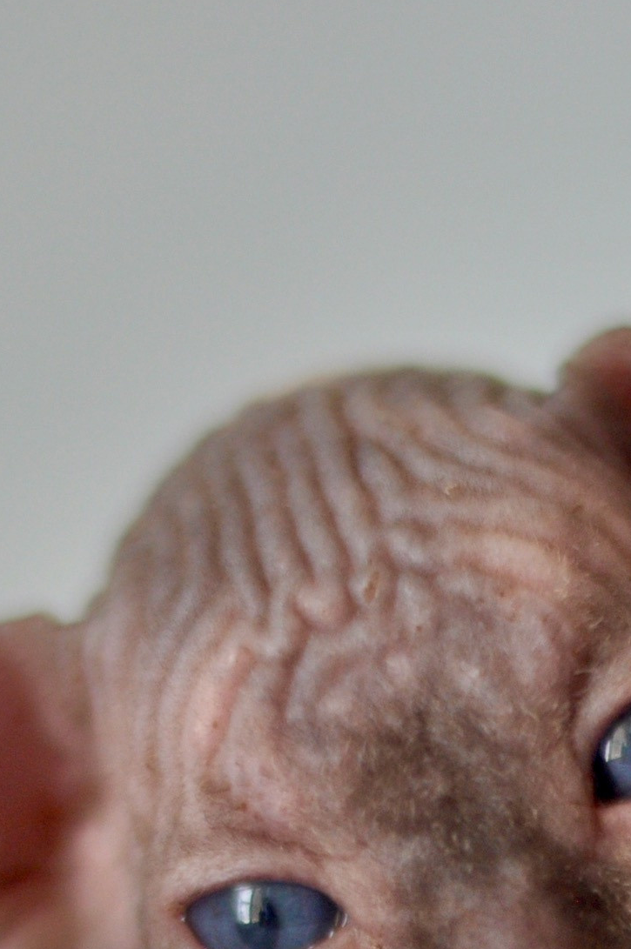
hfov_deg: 6.2
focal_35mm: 221
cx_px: 590
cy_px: 1335
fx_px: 5823
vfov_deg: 9.1
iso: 500
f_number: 1.4
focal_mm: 50
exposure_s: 1/800
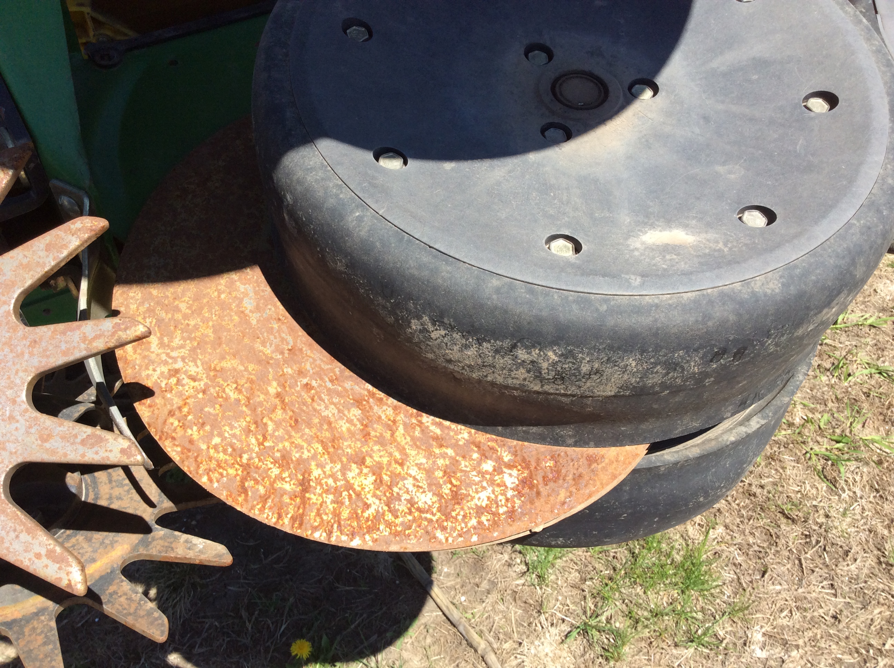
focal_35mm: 32
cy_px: 334
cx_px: 447
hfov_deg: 56.9
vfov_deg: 44.1
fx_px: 825
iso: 32
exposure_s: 1/841
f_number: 2.4
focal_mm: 3.3
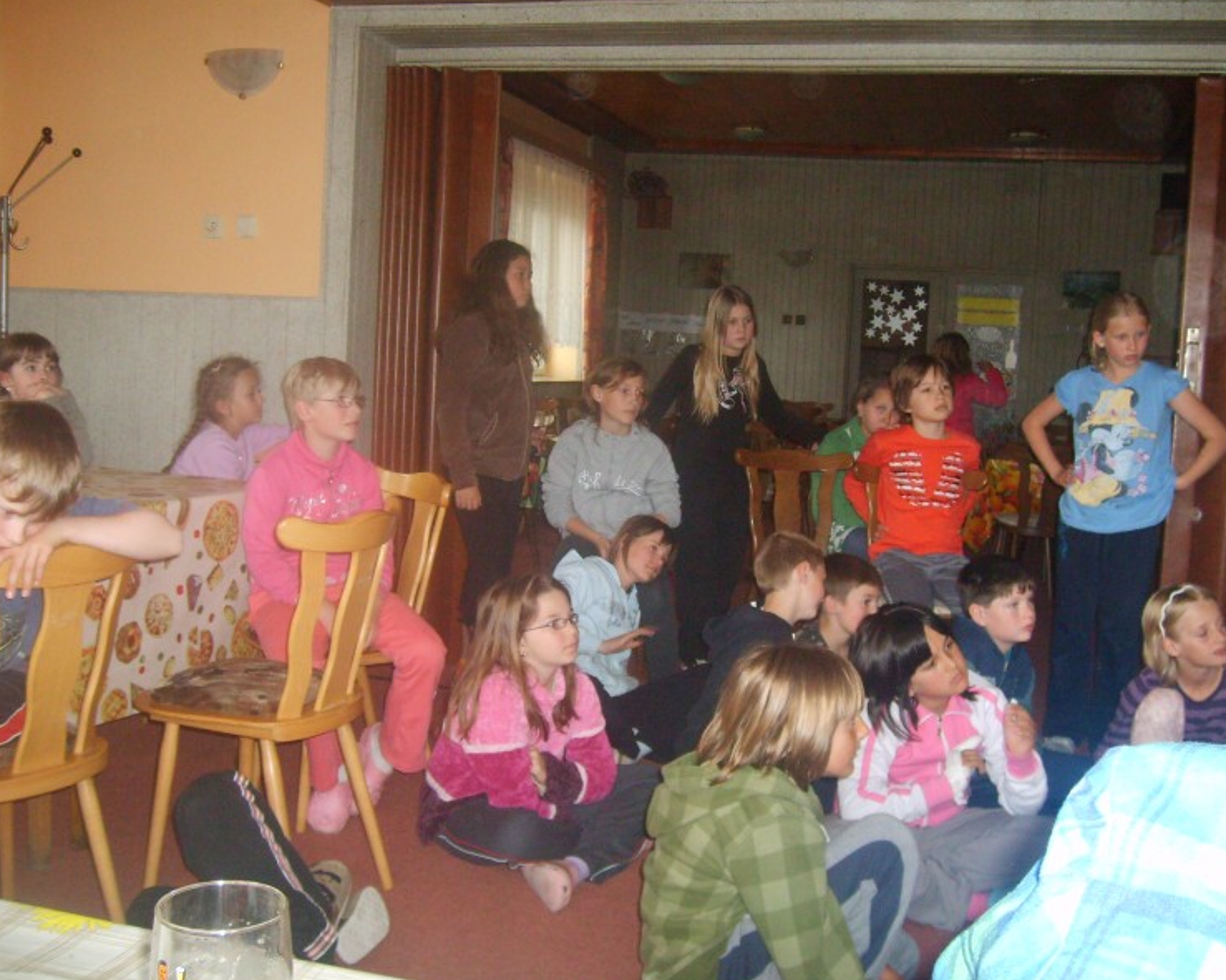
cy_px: 492
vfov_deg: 40.1
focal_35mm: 37
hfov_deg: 49.1
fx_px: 1342
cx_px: 632
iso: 253
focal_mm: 5.8
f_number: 2.8
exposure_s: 1/45
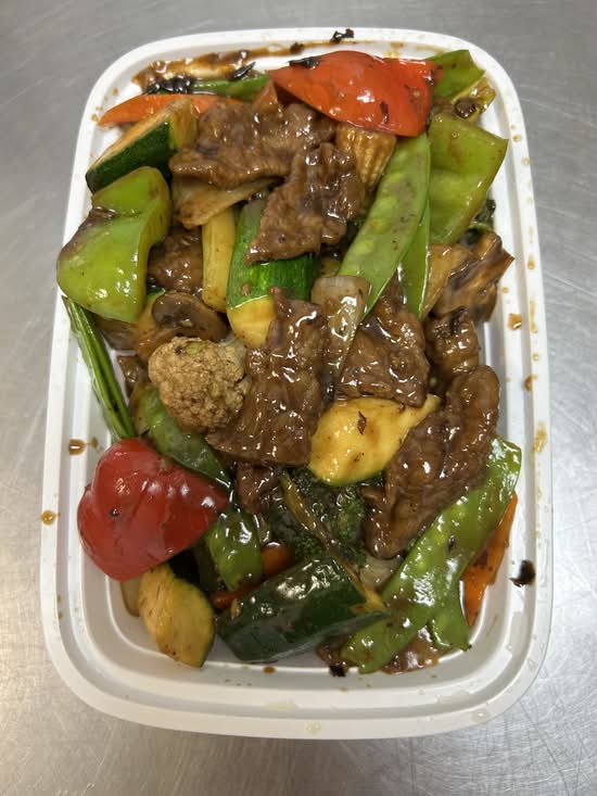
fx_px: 598
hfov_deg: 53.1
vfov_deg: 67.3
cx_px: 298
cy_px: 398
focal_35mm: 26
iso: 100
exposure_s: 1/51
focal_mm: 5.7
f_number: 1.5
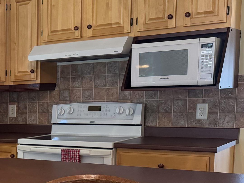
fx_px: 479
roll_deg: +2.0
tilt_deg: -7.5
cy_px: 161
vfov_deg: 21.2
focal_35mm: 68
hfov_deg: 24.6
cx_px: -79
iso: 200
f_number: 1.78
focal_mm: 6.76
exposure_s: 1/151
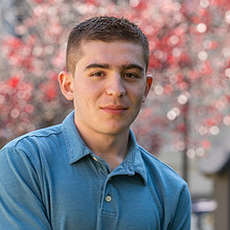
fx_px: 1564
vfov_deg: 8.4
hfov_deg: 8.4
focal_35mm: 208
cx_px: 109
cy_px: 162
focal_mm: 120
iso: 250
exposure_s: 1/250
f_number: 4
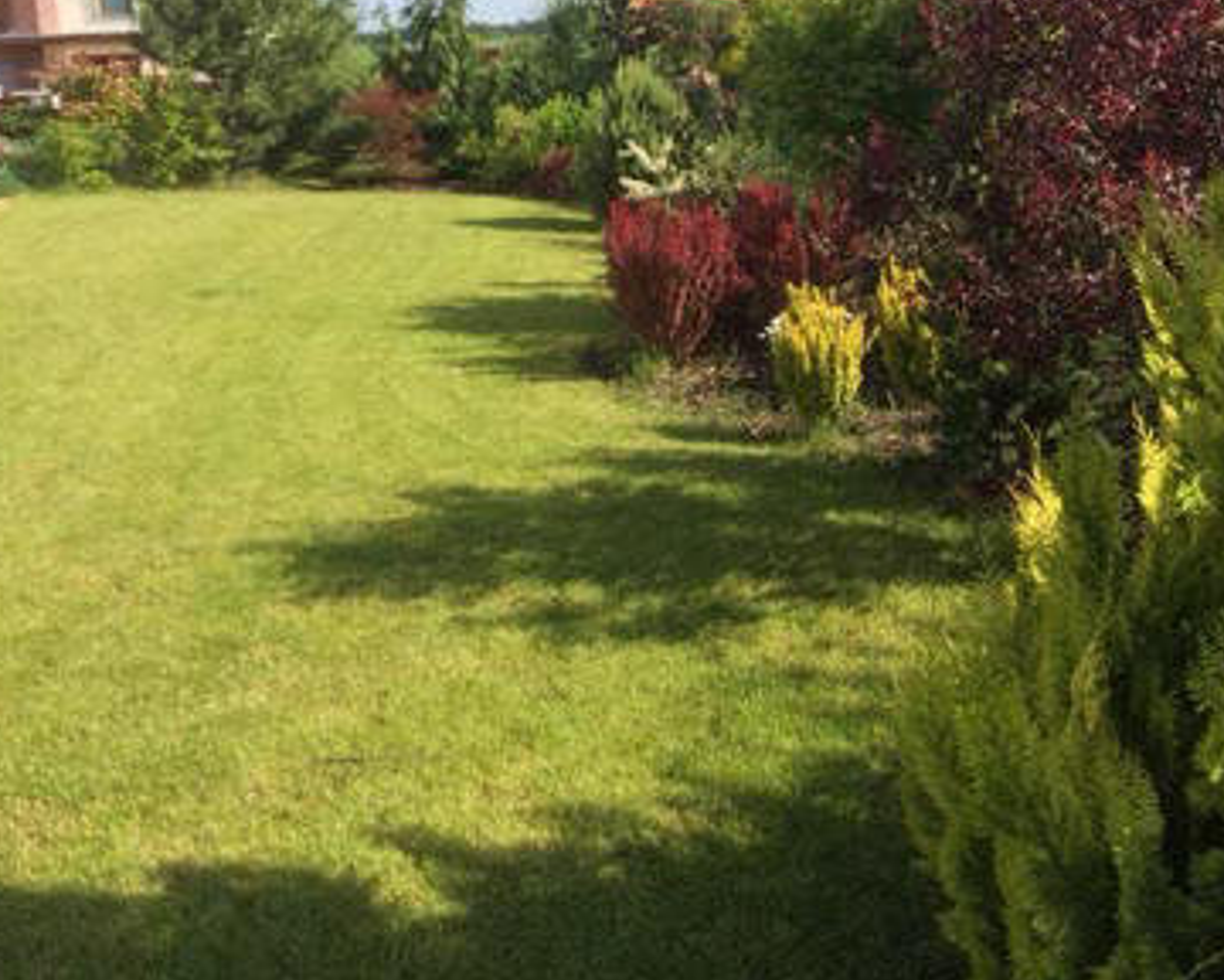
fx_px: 1413
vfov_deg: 38.0
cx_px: 738
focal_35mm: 39
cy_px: 374
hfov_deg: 46.6
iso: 32
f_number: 2.2
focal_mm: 4.12
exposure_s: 1/1026
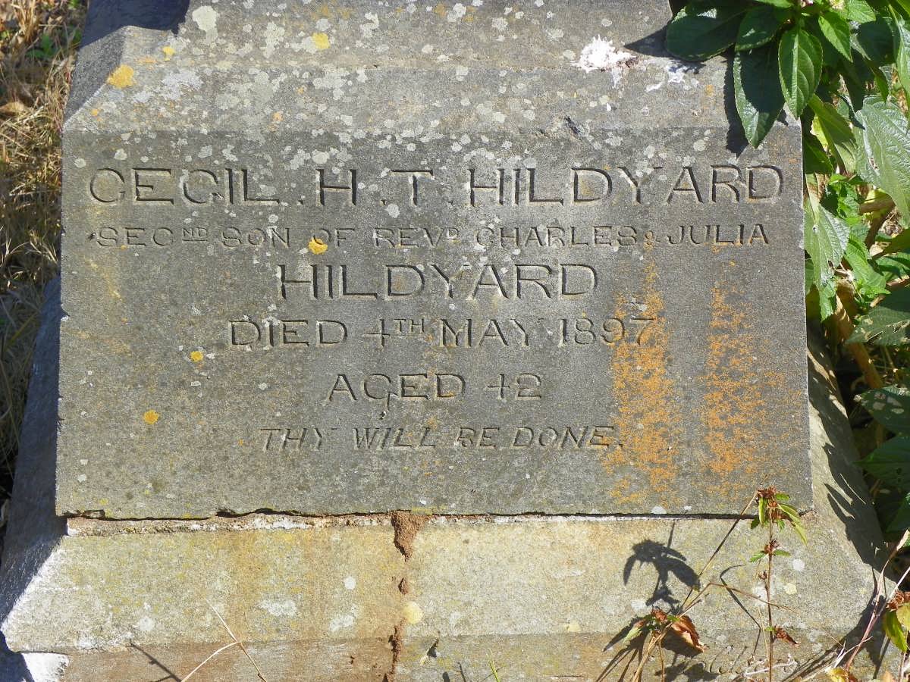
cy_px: 341
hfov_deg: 17.7
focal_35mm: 111
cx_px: 455
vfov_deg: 13.3
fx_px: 2918
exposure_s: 1/200
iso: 64
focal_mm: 19.7
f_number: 4.5
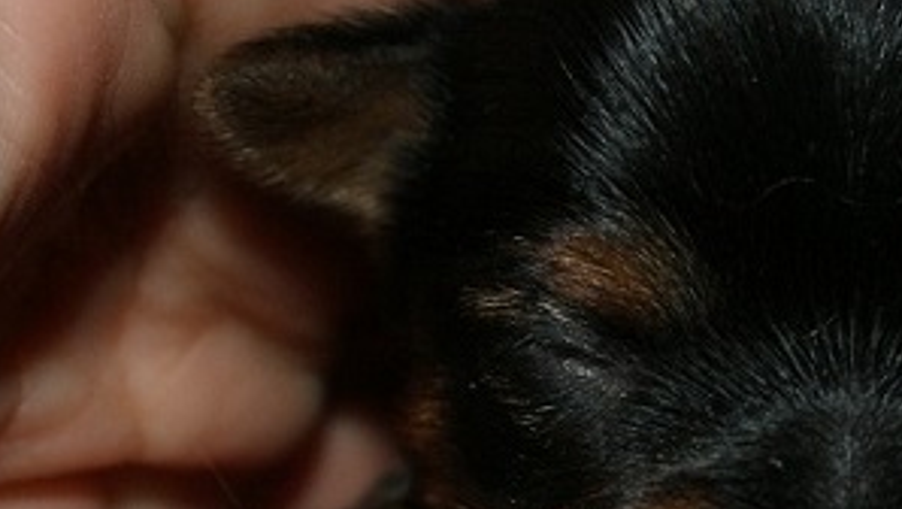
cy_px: 445
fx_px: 2827
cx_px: 796
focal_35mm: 118
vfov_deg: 10.2
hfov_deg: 17.9
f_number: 9
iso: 400
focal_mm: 35
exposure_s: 1/60
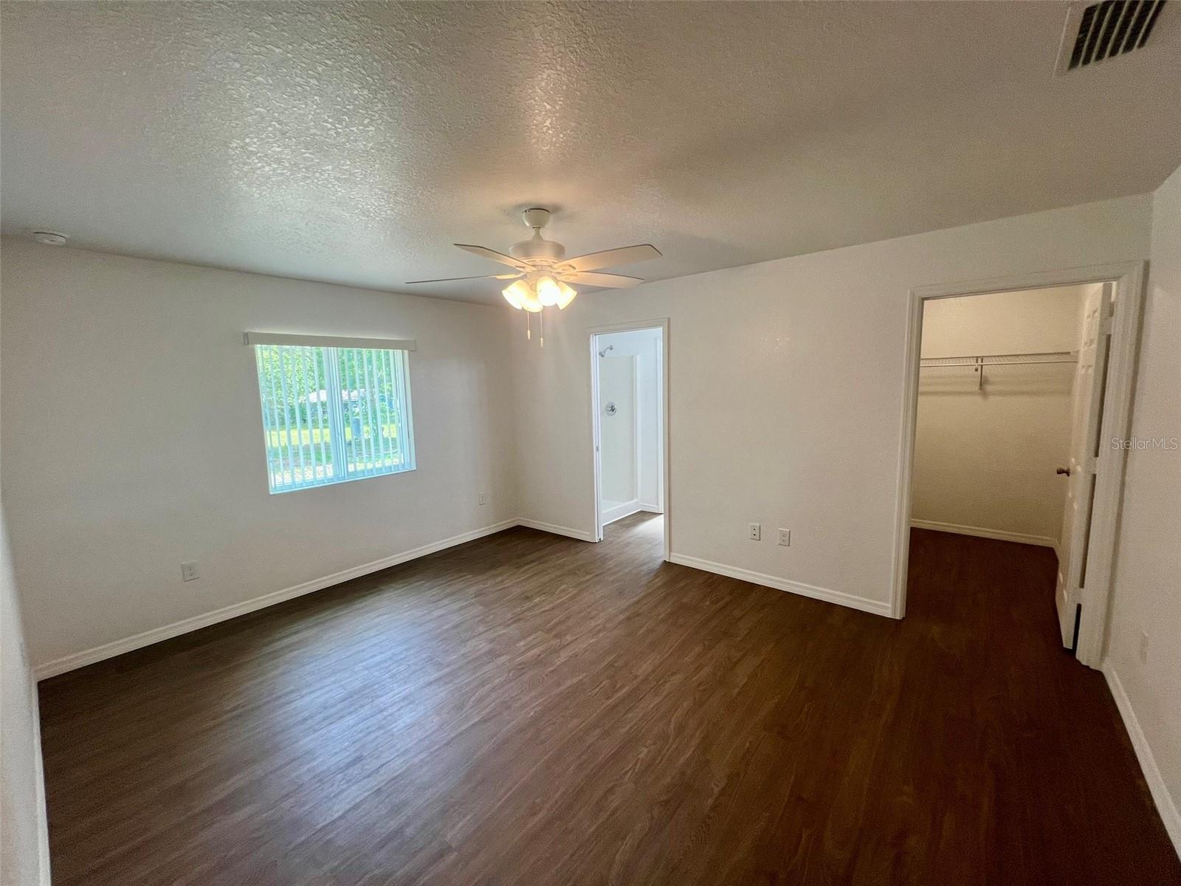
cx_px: 590
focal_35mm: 13
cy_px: 443
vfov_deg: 89.9
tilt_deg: -7.1
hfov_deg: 106.2
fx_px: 444
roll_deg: +2.6
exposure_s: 1/120
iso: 100
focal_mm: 1.57
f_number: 1.8
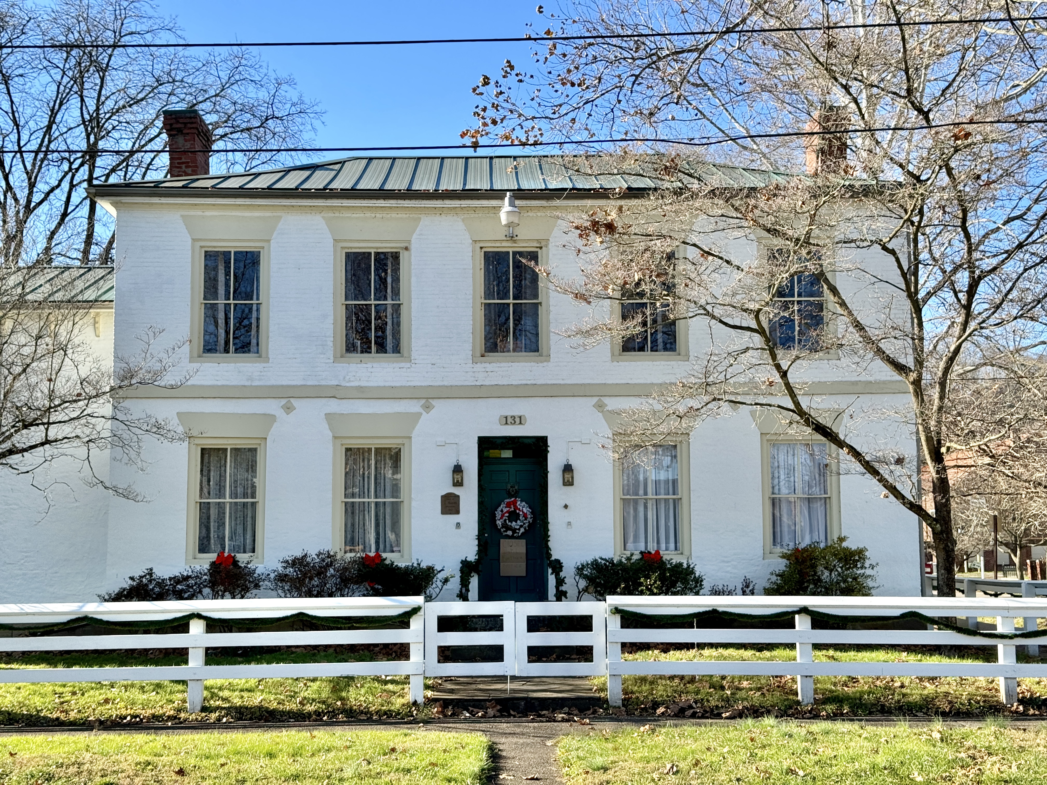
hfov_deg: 39.7
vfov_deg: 30.3
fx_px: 1452
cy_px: 392
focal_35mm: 48
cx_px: 524
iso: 64
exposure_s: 1/1560
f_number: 1.78
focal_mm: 6.86
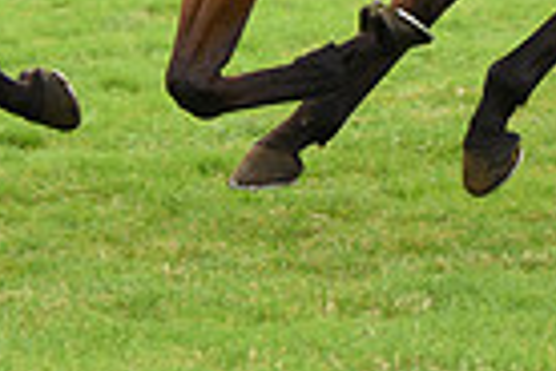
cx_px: 524
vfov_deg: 3.4
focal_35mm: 398
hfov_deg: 5.2
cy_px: -365
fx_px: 6146
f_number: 4.5
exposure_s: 1/2500
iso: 1000
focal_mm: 95
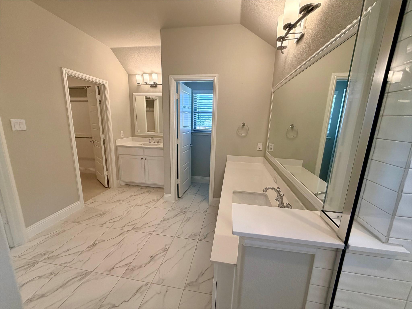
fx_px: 167
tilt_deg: -12.0
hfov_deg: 102.1
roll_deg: -1.3
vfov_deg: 85.7
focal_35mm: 14
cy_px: 154
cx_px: 206
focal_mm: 2.22
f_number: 2.2
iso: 200
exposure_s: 1/120
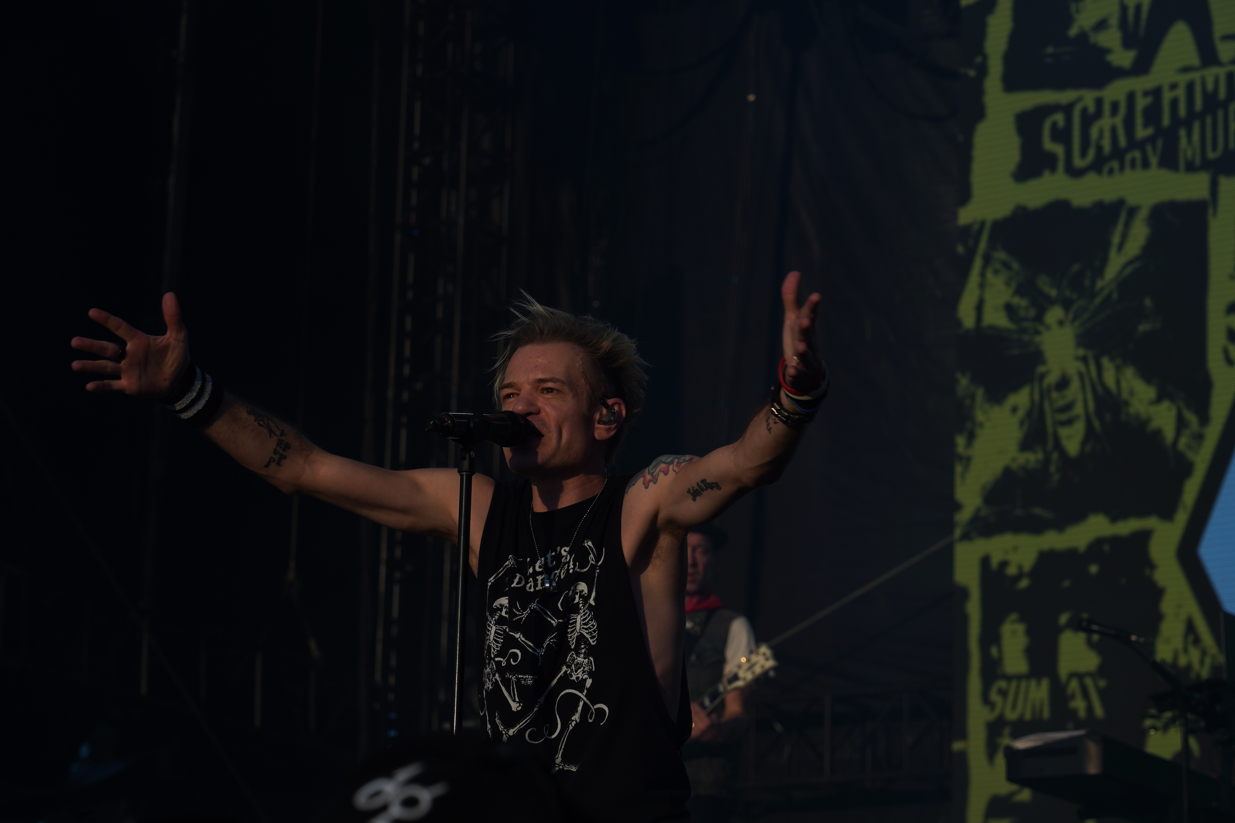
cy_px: 412
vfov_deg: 13.0
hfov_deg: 19.5
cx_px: 618
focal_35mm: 105
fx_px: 3602
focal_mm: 105
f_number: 8
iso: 100
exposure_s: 1/640
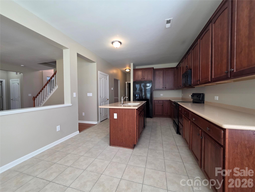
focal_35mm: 13
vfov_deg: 89.9
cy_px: 96
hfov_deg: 106.2
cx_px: 128
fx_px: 96
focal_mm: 2.2
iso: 200
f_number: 1.9
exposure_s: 1/120
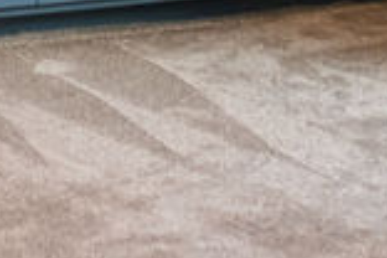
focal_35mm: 230
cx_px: -233
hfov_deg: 8.7
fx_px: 2472
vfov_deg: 5.6
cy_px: -483
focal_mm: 35
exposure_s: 1/250
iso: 1600
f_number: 3.2
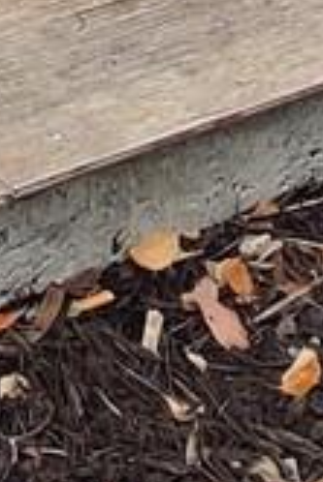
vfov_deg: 6.6
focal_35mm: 271
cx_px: -512
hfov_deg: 4.9
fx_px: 3639
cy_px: -1170
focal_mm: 4.75
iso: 125
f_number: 1.65
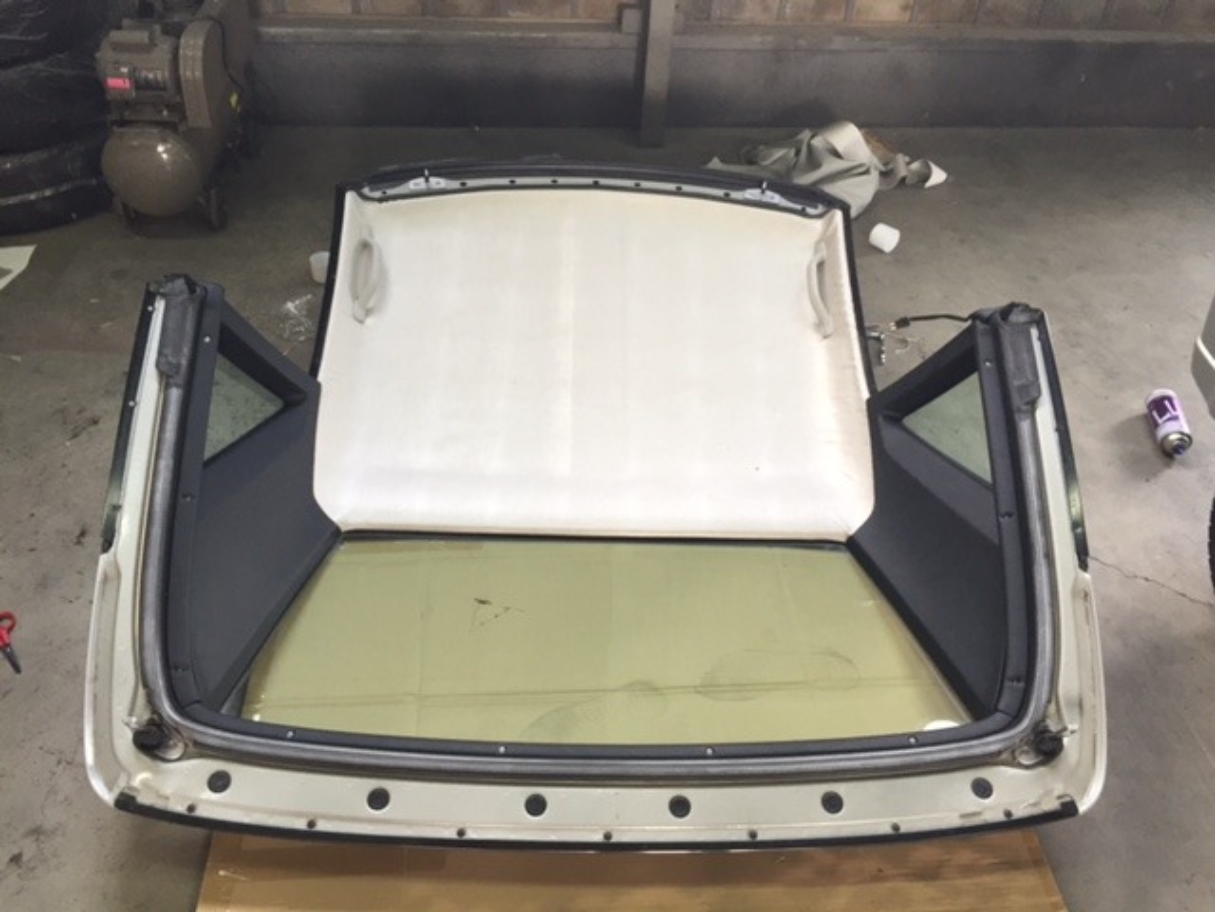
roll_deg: -5.0
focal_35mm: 29
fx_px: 1018
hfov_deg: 61.7
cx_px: 608
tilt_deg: -40.0
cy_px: 456
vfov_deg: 48.2
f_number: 2.2
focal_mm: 4.15
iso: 100
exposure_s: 1/33
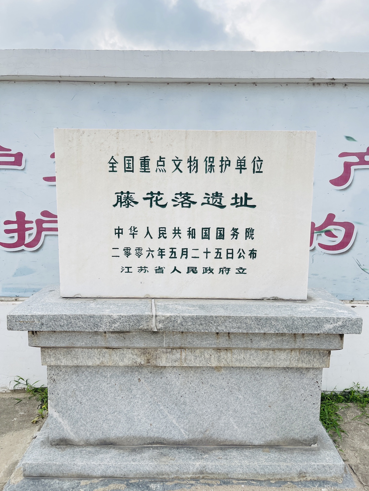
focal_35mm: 26
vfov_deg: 67.3
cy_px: 246
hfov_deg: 53.1
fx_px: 370
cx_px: 184
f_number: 1.6
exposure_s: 1/2123
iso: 32
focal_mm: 5.1
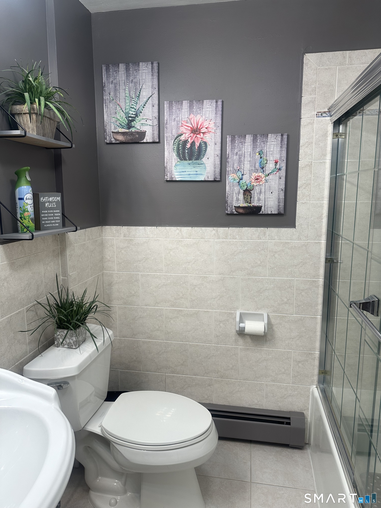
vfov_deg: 71.6
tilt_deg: -7.8
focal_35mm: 24
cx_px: 190
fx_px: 352
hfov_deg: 56.8
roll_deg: -1.0
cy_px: 254
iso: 100
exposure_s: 1/120
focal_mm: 6.86
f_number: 1.78
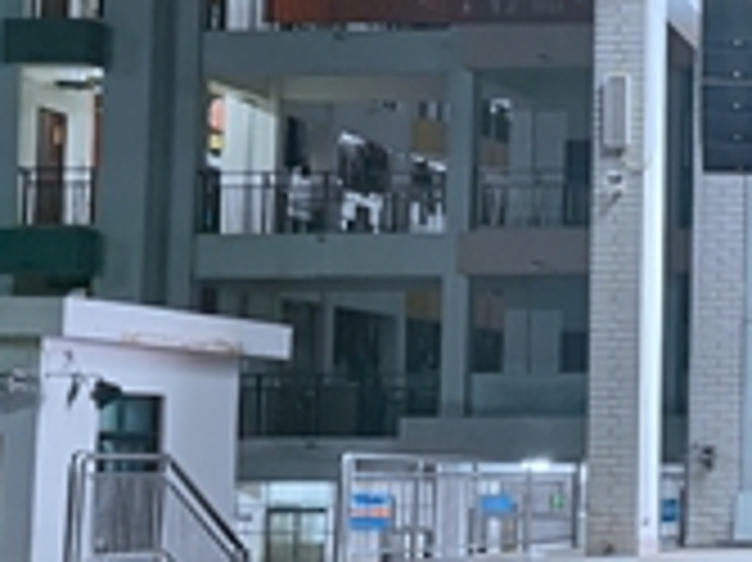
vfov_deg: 12.1
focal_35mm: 122
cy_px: 234
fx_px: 2648
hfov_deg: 14.6
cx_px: 1256
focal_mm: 6.67
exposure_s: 7
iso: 80
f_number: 1.9
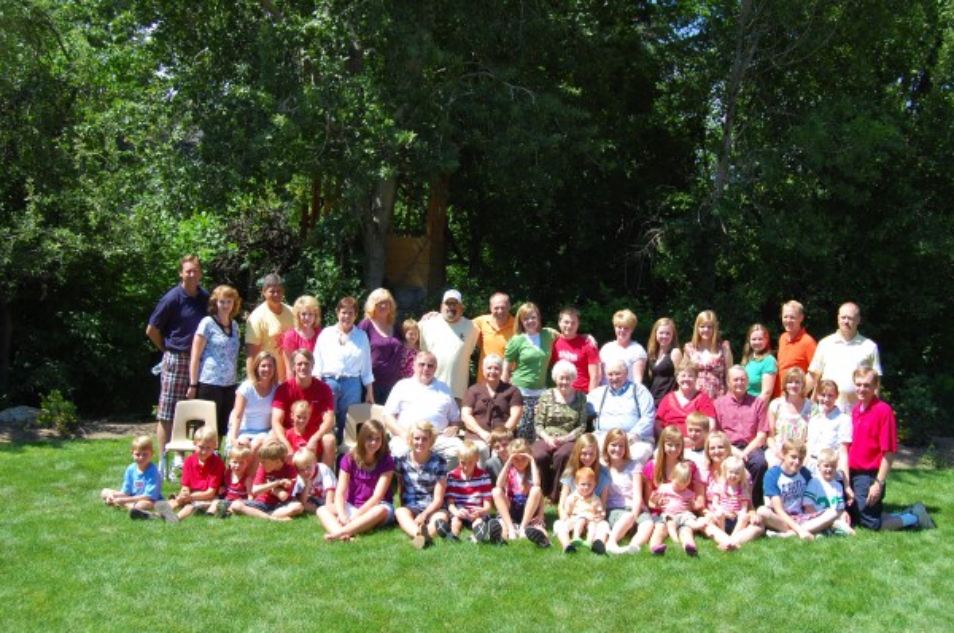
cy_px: 316
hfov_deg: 49.6
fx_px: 1032
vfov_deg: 34.1
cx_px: 477
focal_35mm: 39
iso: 200
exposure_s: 1/250
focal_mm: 26
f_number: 8
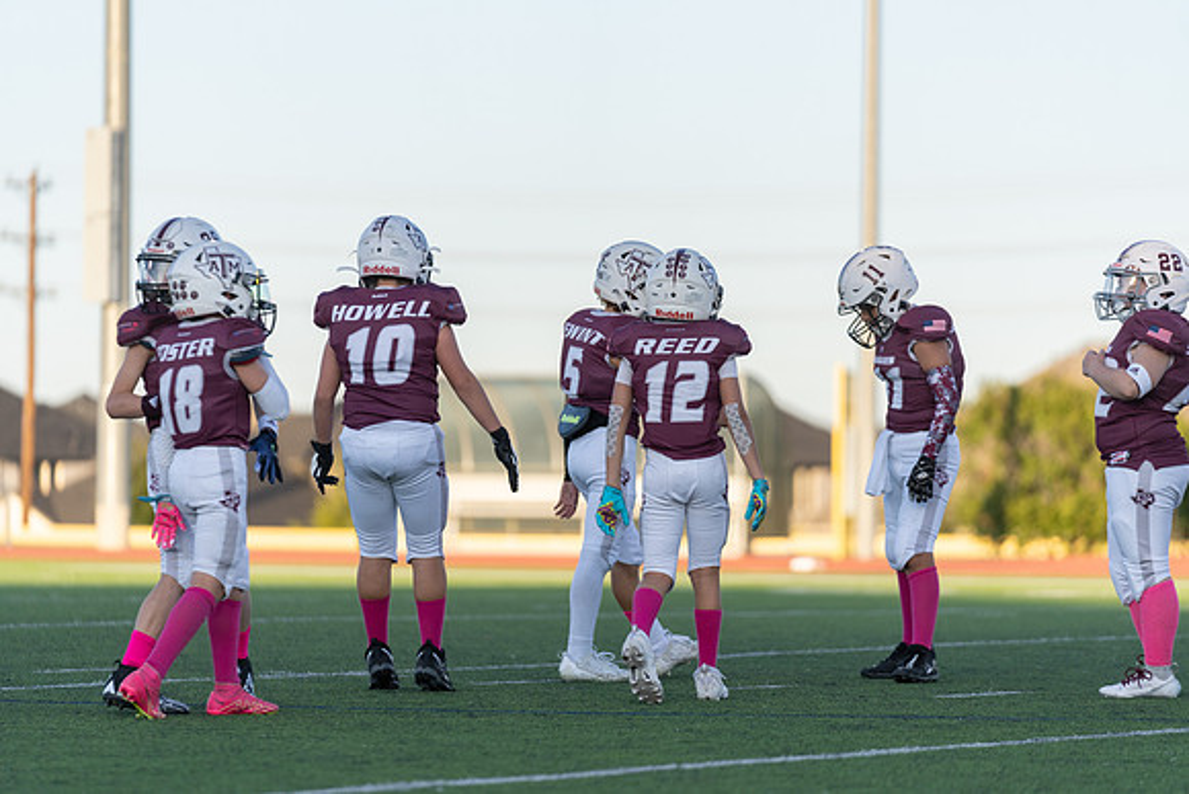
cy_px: 397
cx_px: 594
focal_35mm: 200
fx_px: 6607
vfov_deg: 6.9
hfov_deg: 10.3
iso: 250
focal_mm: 200
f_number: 2.8
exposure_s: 1/1250
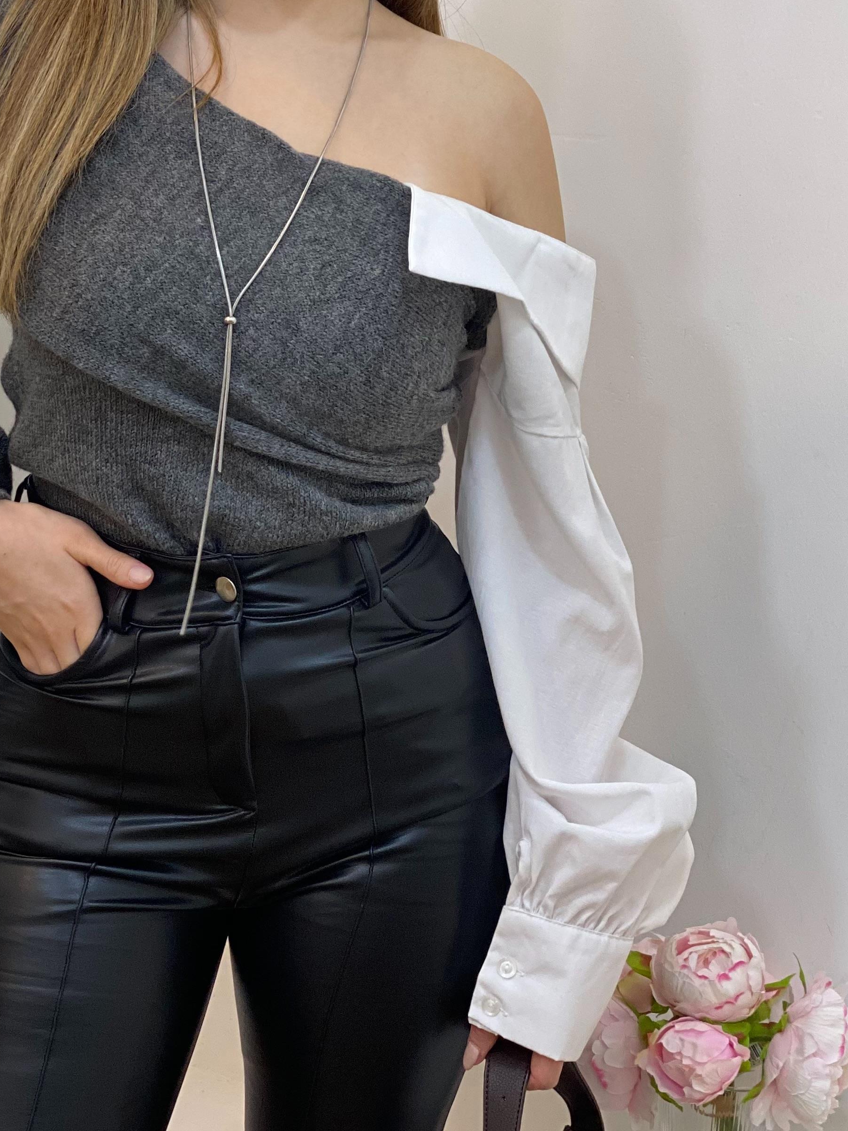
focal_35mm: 87
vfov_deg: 22.3
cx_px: 192
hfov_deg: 16.9
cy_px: 321
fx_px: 2842
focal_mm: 6
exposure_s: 1/100
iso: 100
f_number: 2
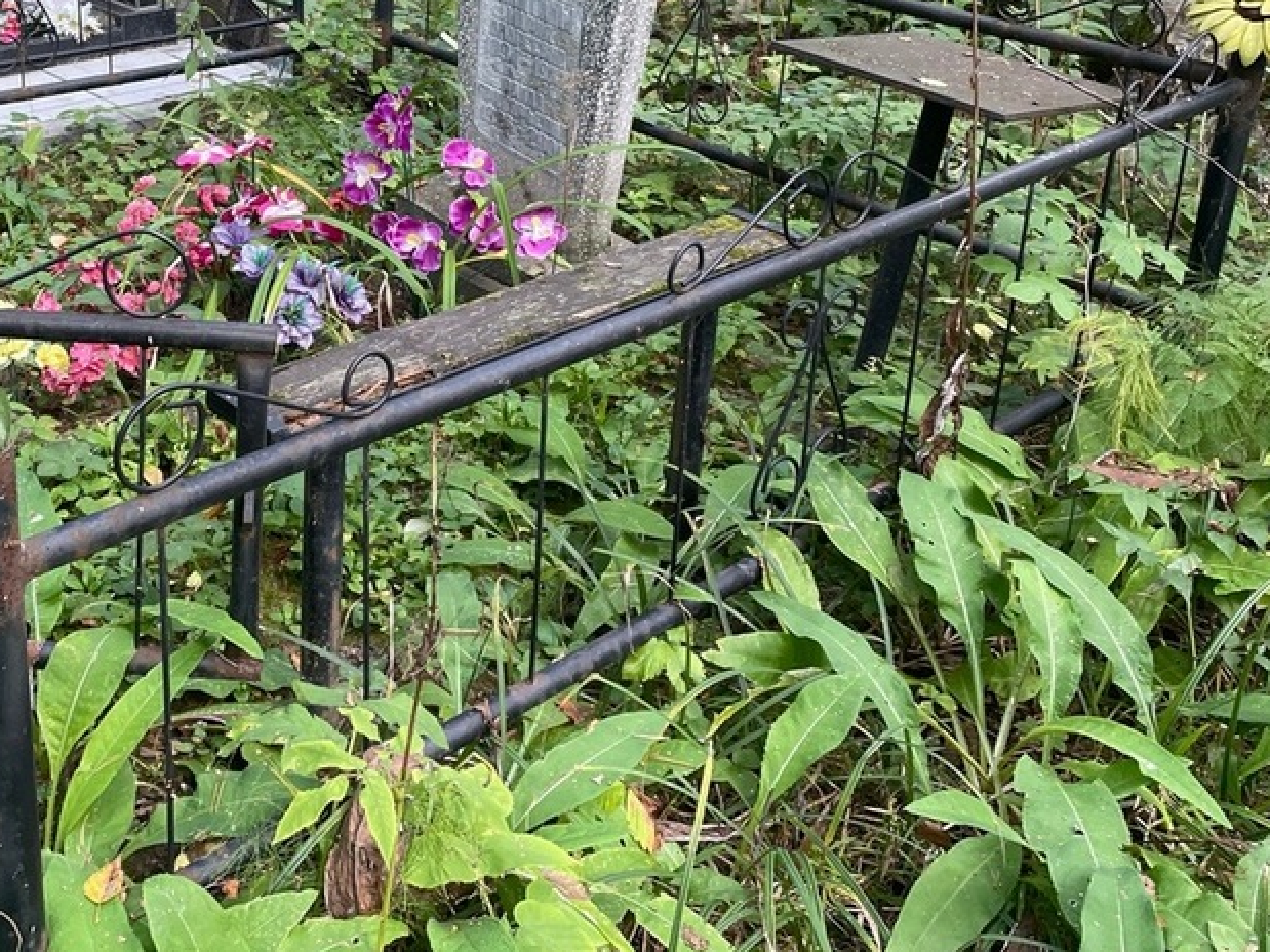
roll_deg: +1.4
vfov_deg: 32.8
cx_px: 314
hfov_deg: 42.5
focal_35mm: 43
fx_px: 1577
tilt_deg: -14.8
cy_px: 211
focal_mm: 4.2
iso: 80
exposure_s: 1/121
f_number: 1.6
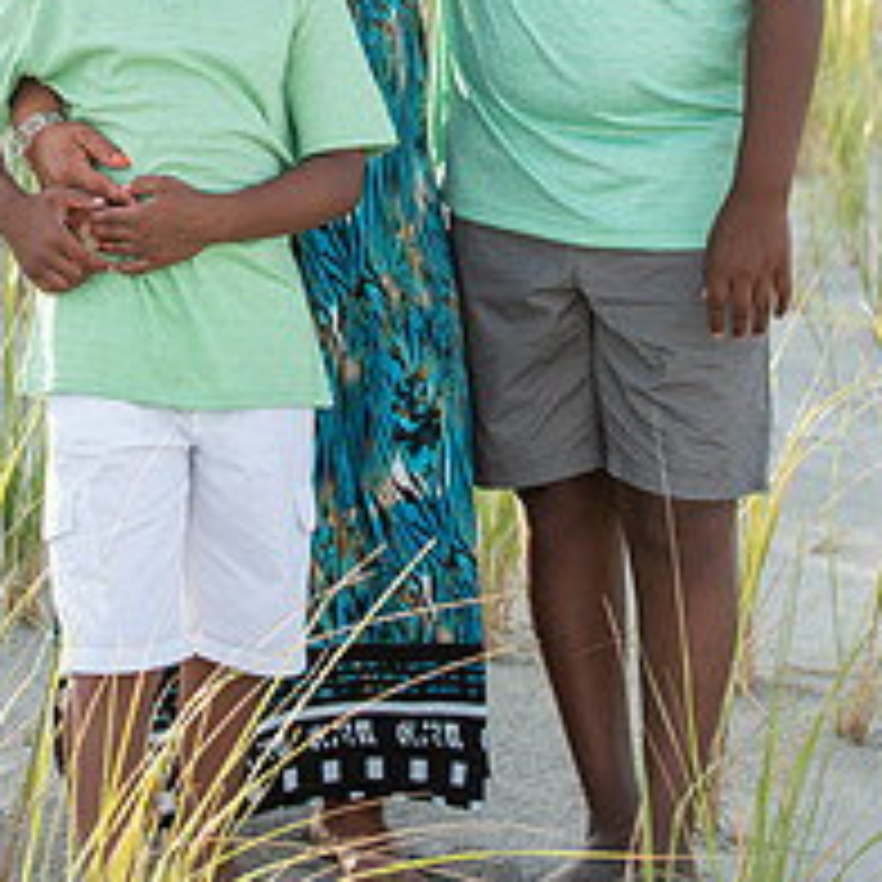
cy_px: -18
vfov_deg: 10.8
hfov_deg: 10.9
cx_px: 374
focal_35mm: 160
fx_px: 4612
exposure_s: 1/1250
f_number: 3.5
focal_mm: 82
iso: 250
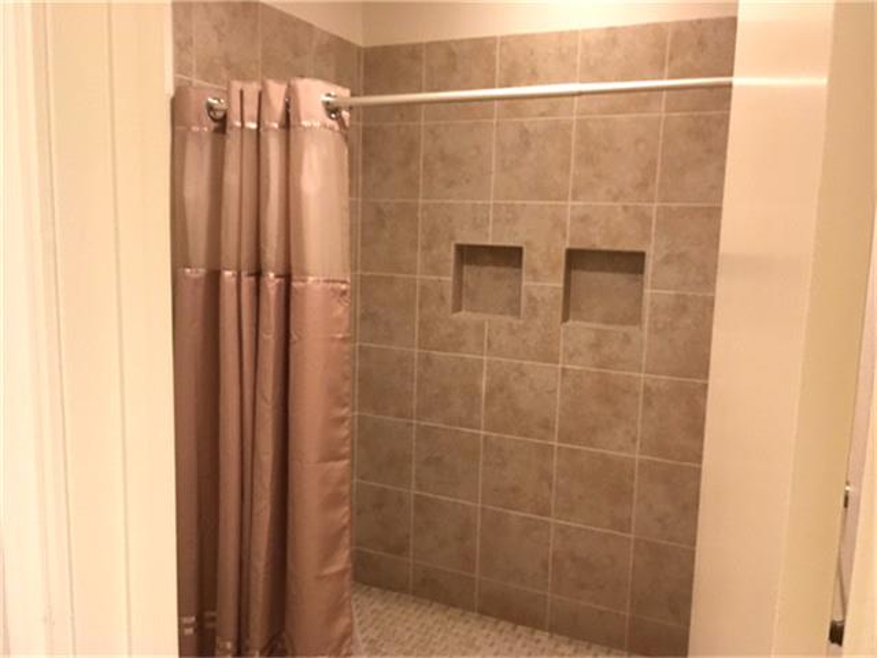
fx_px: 735
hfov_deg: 61.7
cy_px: 329
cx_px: 438
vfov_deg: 48.2
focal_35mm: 29
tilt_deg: -7.4
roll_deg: -1.8
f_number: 2.2
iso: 200
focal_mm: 4.15
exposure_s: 1/30
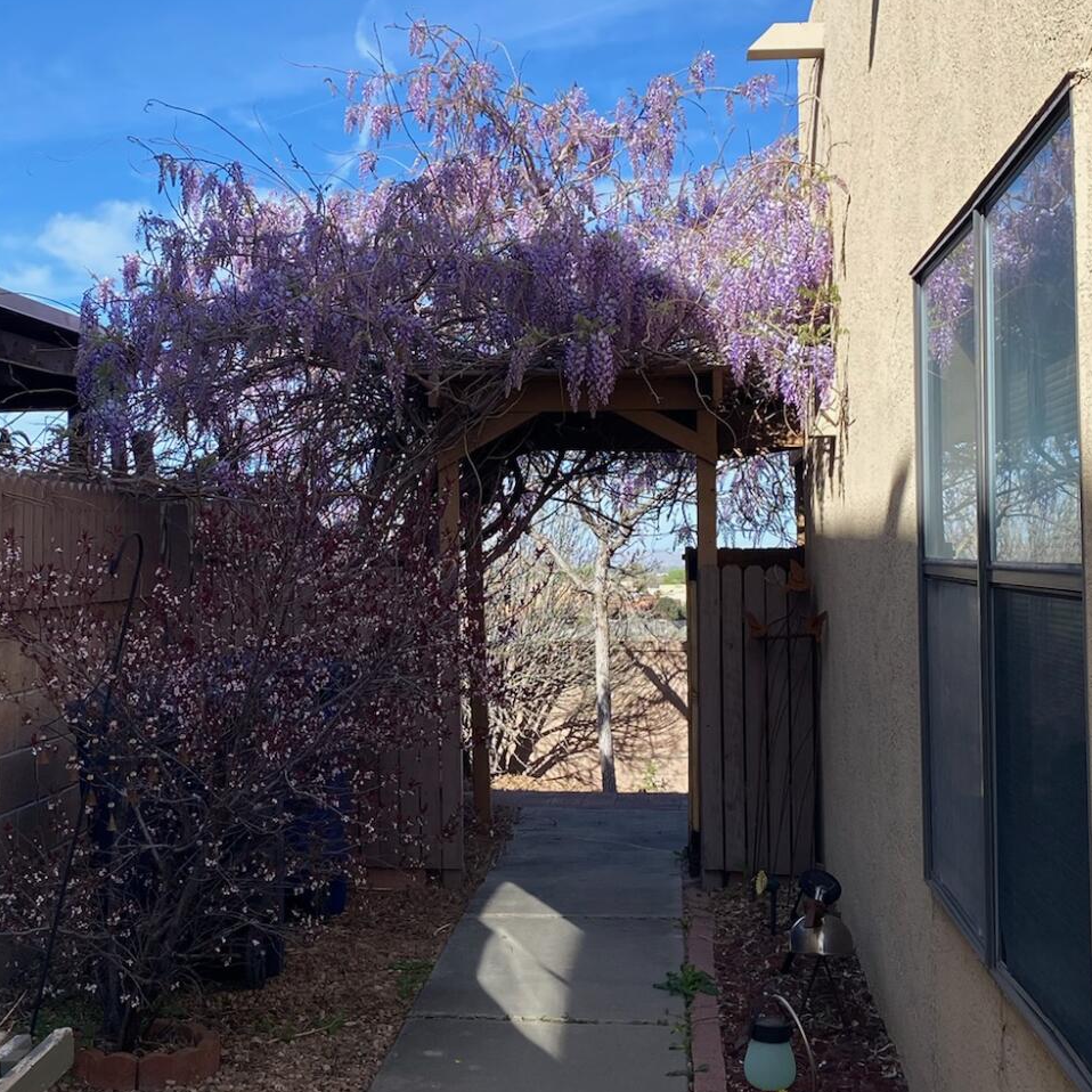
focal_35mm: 48
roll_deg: +1.5
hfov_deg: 35.3
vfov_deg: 35.4
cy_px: 543
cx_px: 466
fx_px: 1713
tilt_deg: -1.5
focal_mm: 4.25
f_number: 1.8
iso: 32
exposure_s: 1/1927
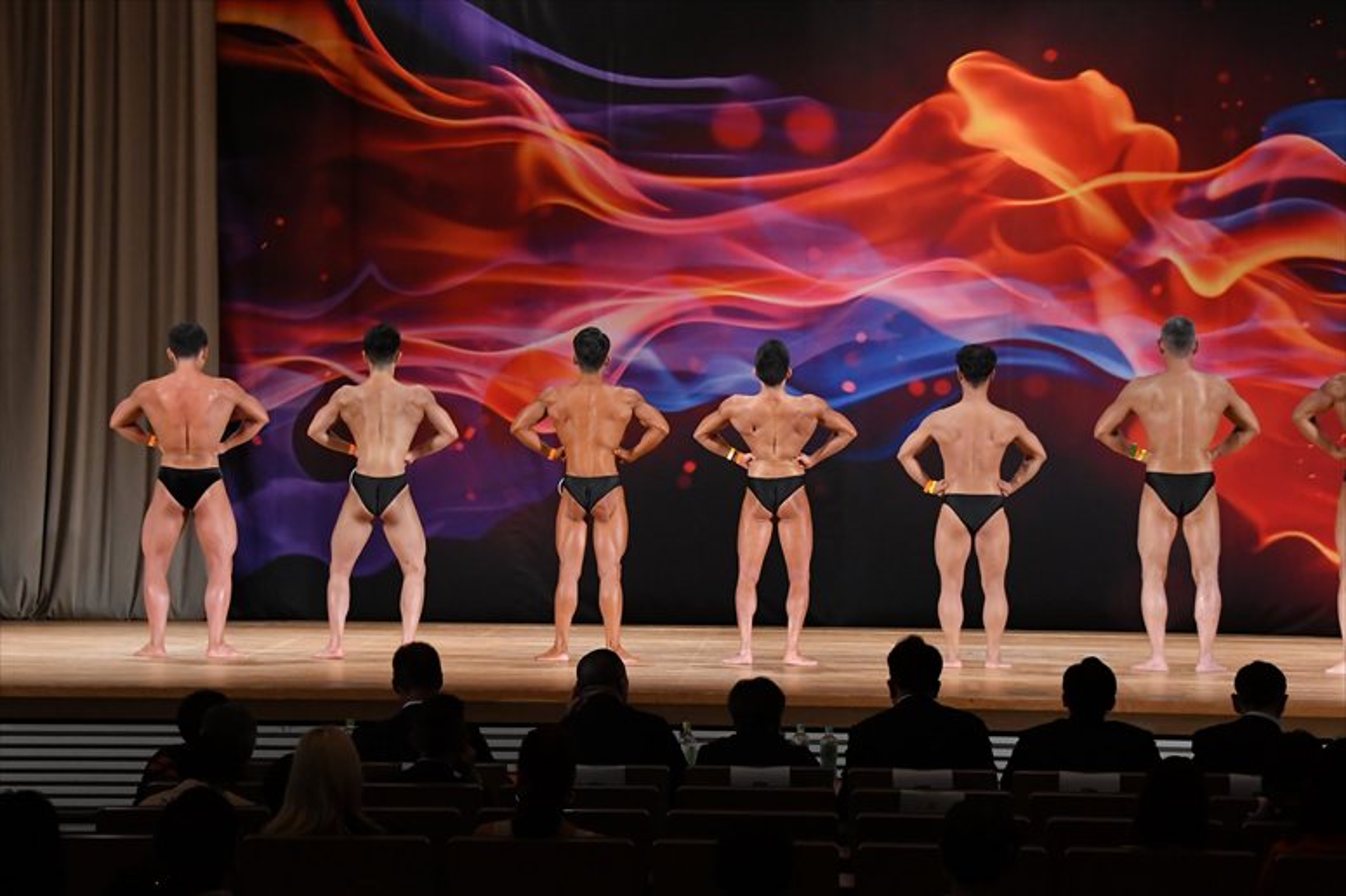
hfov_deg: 19.5
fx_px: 3924
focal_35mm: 105
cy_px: 448
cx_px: 673
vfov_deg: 13.0
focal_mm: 70
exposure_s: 1/400
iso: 3200
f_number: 5.6
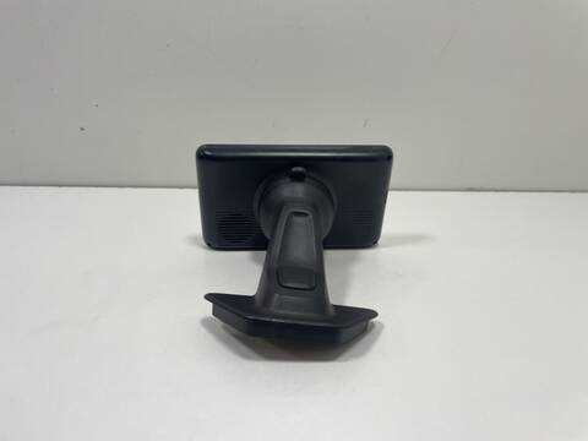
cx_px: 294
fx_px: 442
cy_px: 220
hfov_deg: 67.3
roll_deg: -1.9
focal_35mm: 26
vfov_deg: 53.1
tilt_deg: -23.9
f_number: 1.6
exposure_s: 1/100
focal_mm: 4.2
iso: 64
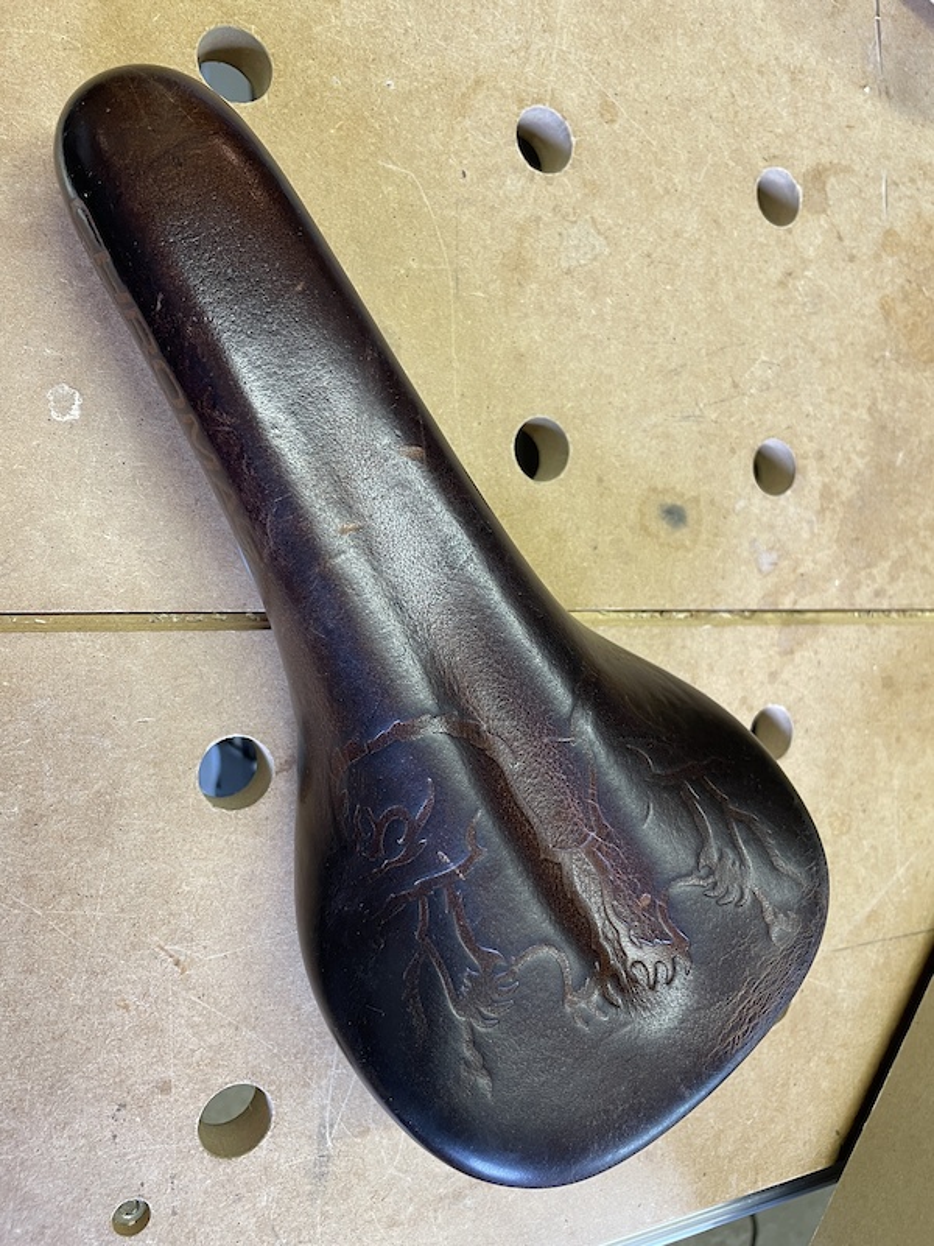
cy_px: 623
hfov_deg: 53.1
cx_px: 467
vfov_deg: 67.3
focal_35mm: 26
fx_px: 935
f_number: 1.6
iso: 100
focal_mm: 4.2
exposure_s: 1/60
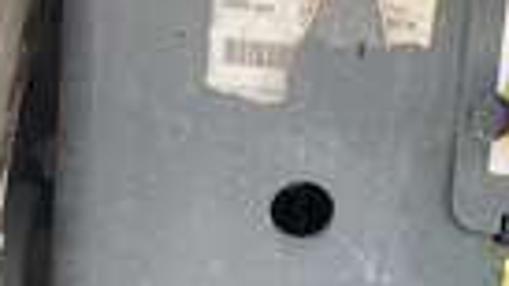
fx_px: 1241
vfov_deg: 13.1
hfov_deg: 21.3
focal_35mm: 92
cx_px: 632
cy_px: 193
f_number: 1.8
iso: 20
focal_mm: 3
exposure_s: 1/134
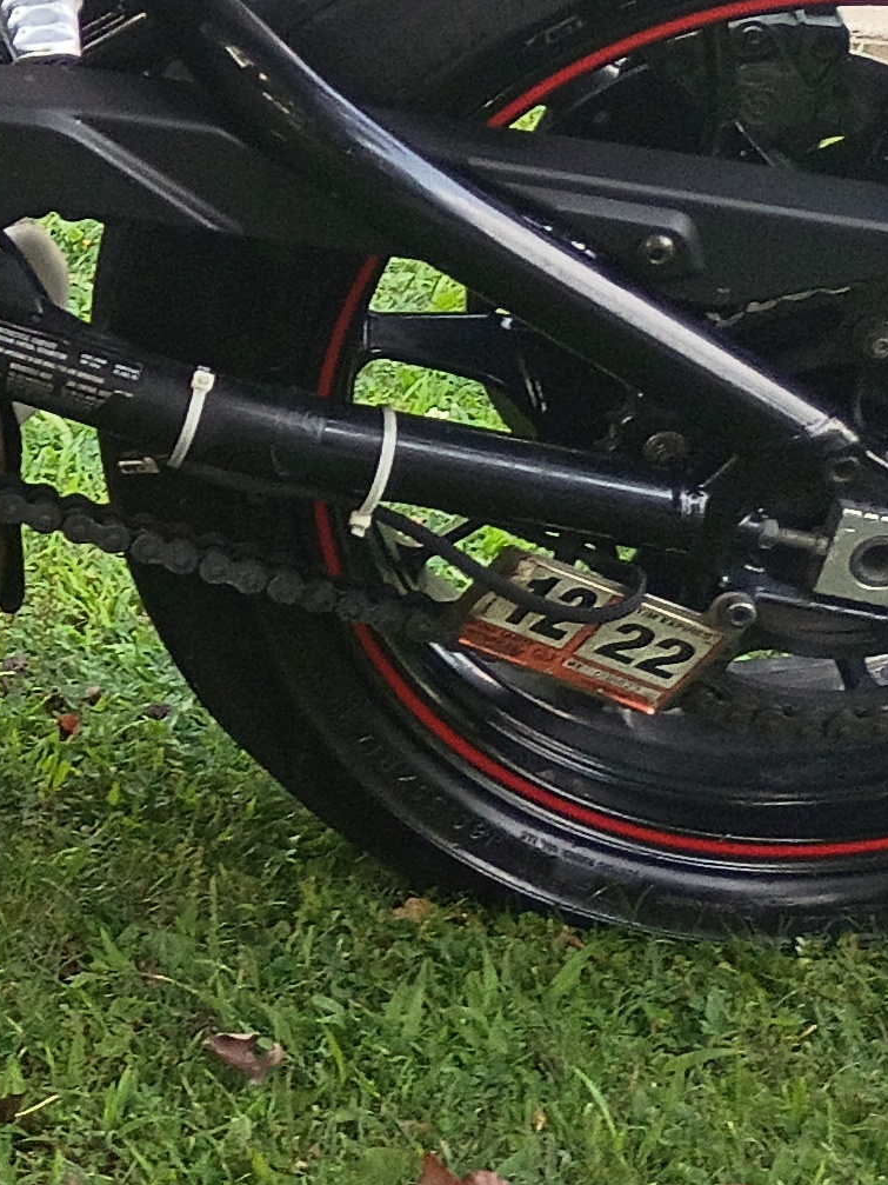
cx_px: -689
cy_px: -122
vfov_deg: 16.2
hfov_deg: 11.7
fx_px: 4037
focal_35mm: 118
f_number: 1.8
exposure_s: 1/120
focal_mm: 4.27
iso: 100
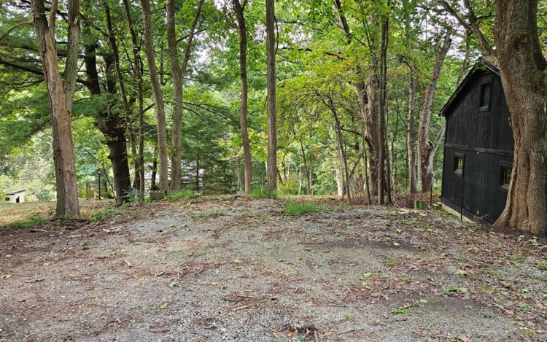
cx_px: 276
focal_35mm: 26
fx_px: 388
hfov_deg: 70.4
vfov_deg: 47.6
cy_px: 174
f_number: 1.8
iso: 160
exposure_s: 1/180
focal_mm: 5.4
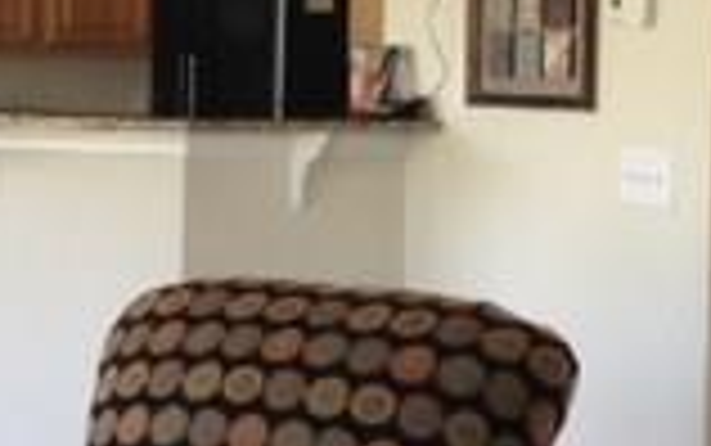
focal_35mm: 142
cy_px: 162
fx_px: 2753
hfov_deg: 14.5
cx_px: 45
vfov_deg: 9.2
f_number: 2.4
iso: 50
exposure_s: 1/24
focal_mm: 4.12
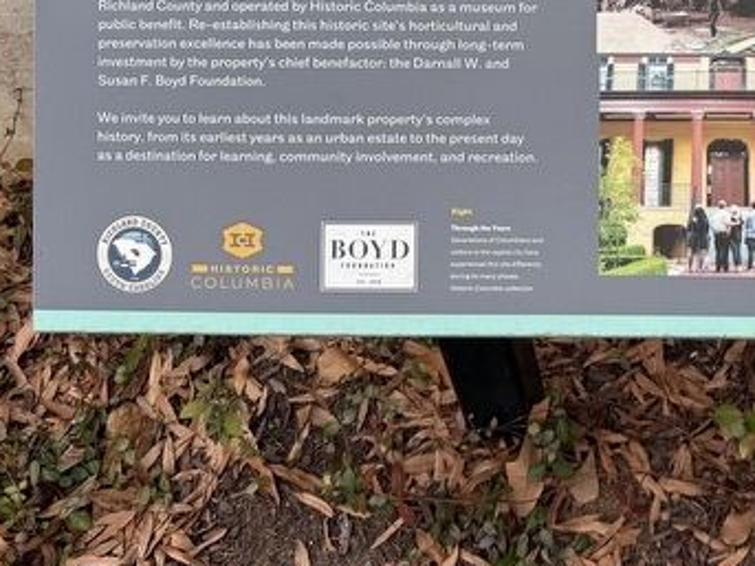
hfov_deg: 31.9
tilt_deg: -43.1
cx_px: 744
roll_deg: -0.1
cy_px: 59
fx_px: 1221
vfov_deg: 25.3
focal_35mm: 56
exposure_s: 1/612
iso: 80
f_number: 1.78
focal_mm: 6.76
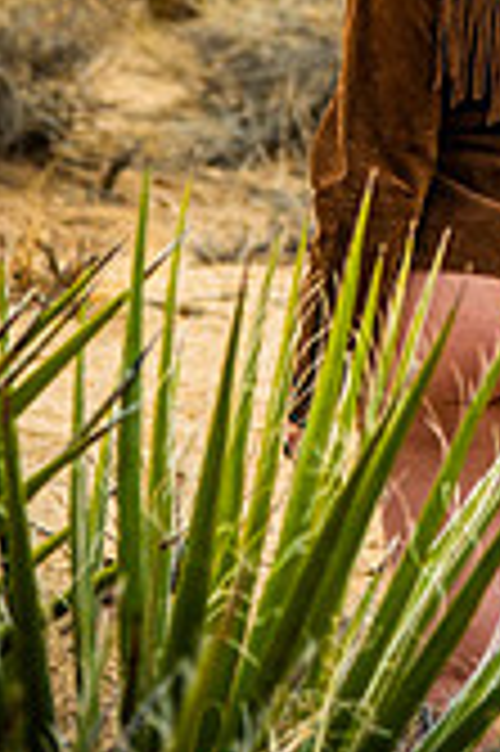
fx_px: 4613
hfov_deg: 6.2
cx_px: 523
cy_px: -257
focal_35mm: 221
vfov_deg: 9.2
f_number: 4
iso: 100
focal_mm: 82
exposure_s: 1/1600
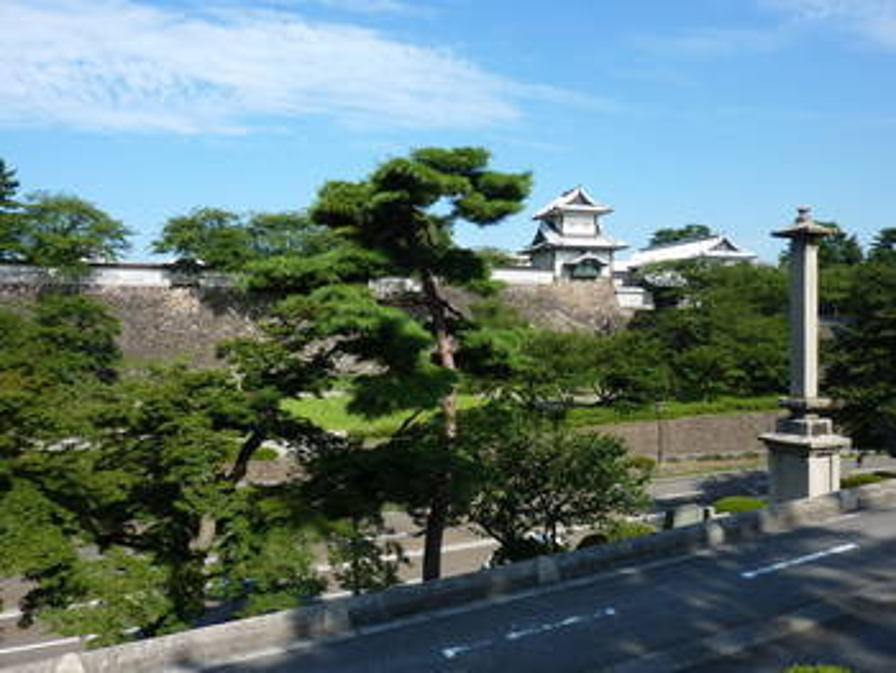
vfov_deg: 54.9
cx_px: 448
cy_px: 336
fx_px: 648
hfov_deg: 69.4
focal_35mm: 25
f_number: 4
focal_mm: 4.1
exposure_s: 1/500
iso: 80
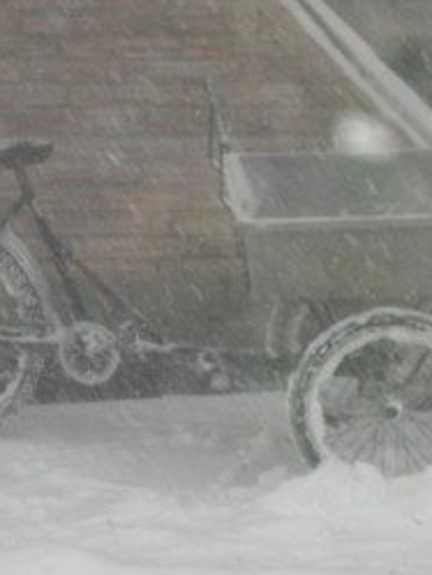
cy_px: 299
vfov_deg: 4.1
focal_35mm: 486
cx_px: 196
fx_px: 8080
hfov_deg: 3.1
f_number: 4.4
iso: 50
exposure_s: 1/126
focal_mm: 50
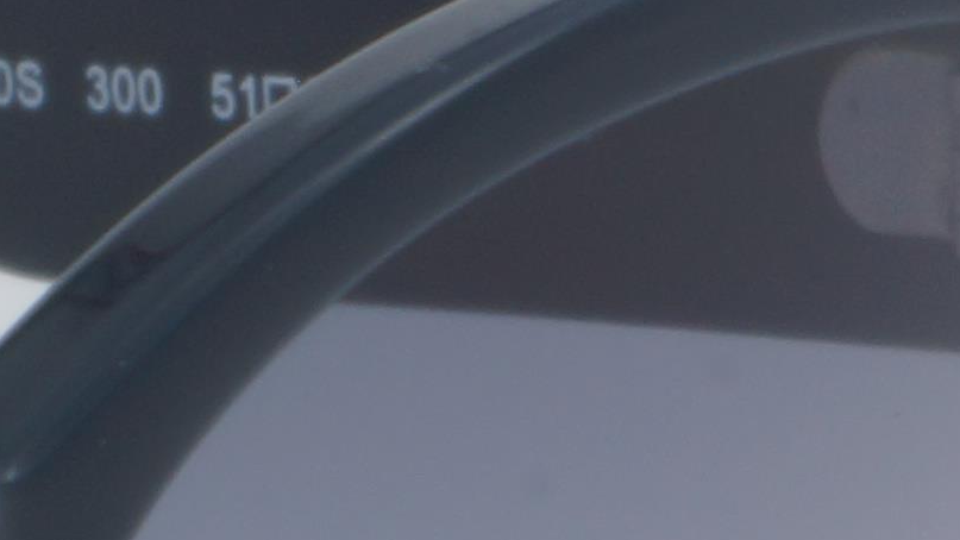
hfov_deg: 3.6
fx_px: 14866
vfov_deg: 2.1
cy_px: 1176
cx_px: -2107
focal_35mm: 584
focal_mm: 50
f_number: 32
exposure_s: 1/4
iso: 100
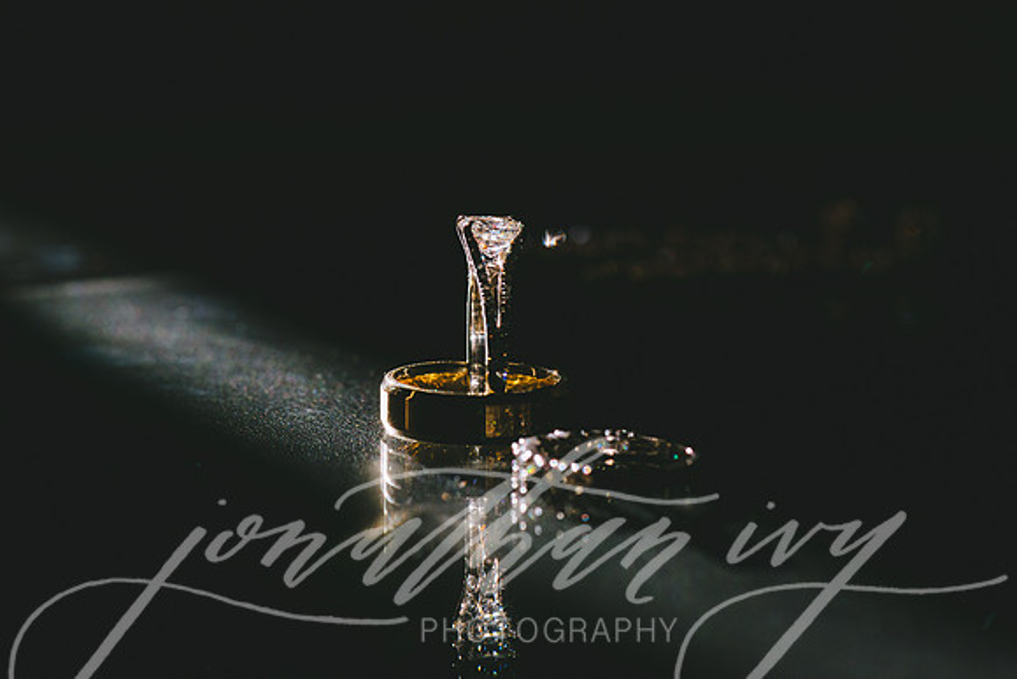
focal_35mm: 105
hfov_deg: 19.5
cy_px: 340
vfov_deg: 13.0
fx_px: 2967
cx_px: 508
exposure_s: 1/500
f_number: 13
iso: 400
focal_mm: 105
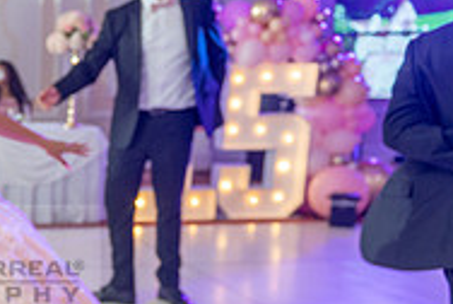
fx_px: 933
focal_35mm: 74
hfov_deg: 24.5
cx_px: -104
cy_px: 262
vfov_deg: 18.2
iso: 400
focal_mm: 24
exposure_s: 1/100
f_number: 2.8
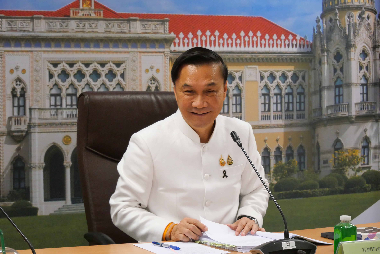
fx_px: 1310
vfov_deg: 11.1
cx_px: 190
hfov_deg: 16.5
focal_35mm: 124
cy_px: 127
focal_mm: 60
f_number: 5.6
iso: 3200
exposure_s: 1/160
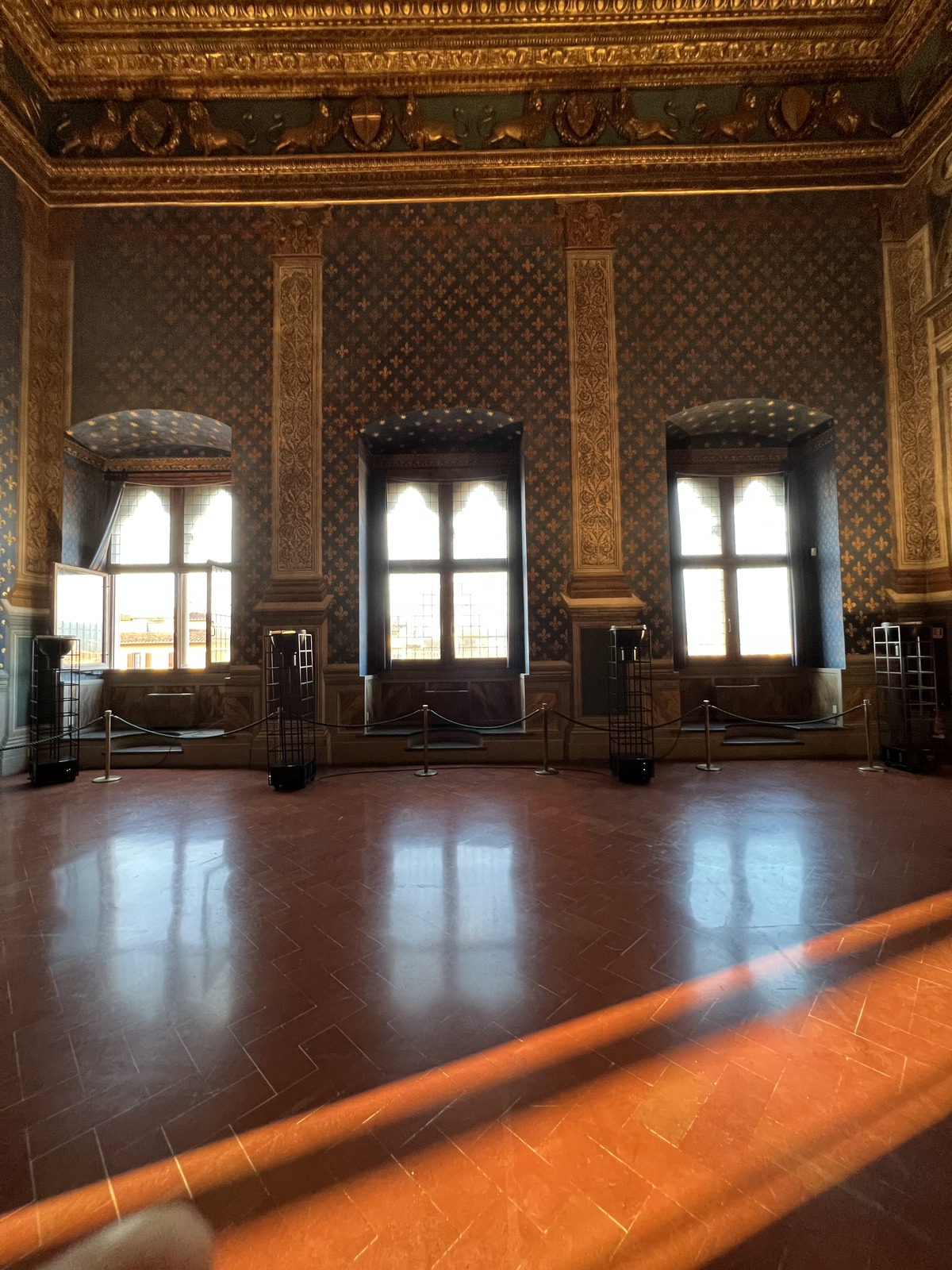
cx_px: 476
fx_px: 477
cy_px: 635
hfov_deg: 89.9
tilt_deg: +2.1
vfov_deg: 106.2
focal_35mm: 13
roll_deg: +0.8
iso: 320
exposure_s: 1/50
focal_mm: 1.57
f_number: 1.8
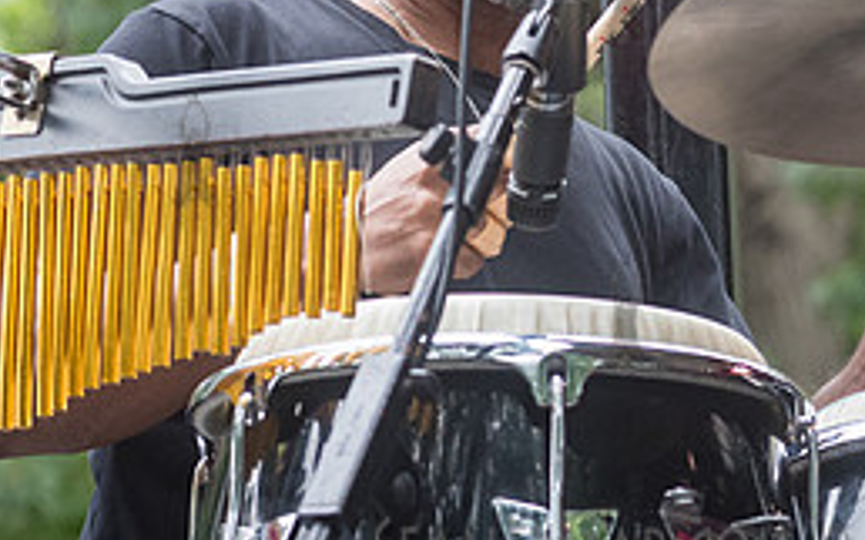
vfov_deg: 5.3
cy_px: -127
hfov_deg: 8.5
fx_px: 5820
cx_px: 677
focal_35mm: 247
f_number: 5
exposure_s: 1/320
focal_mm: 92
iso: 2000
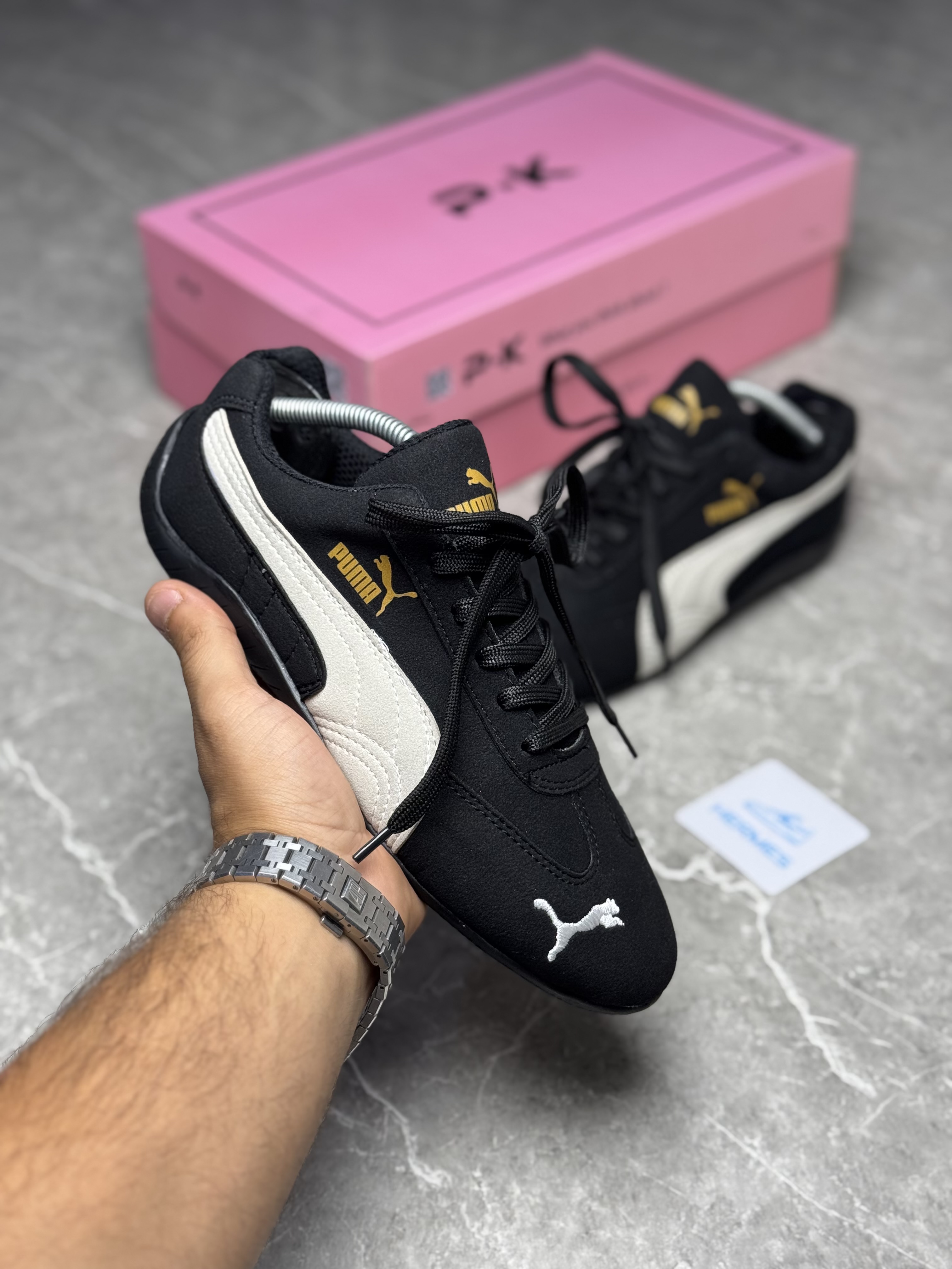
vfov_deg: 39.7
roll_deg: +1.6
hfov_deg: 30.3
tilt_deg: -38.9
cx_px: 476
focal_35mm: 48
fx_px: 1760
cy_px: 634
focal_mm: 6.76
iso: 64
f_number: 1.78
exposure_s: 1/245
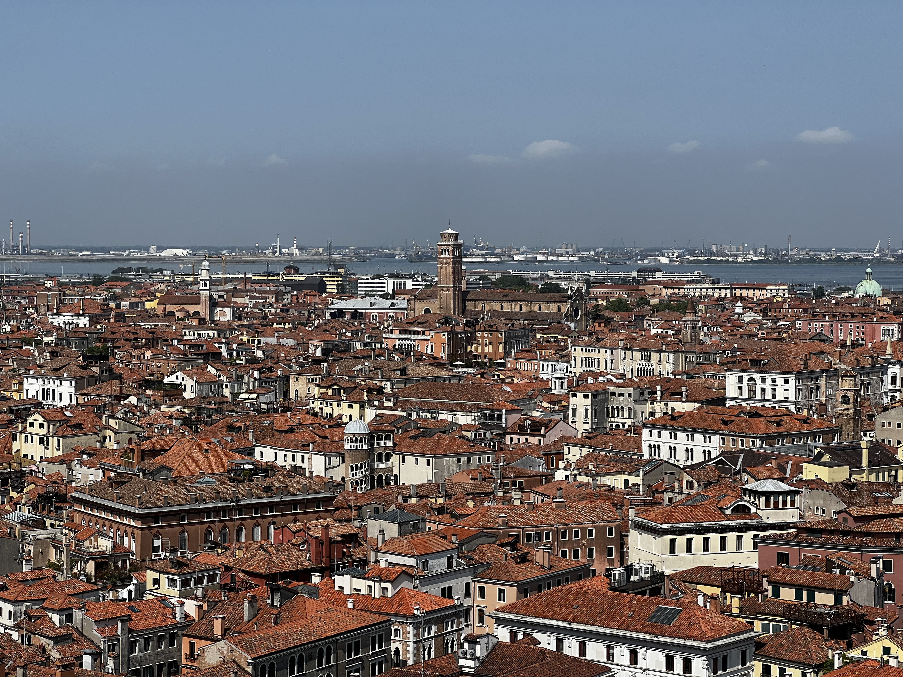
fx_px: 2009
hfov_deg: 25.3
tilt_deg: -1.7
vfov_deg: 19.1
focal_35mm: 77
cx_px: 452
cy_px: 338
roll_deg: +0.2
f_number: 2.8
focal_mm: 9
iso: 32
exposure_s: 1/1292
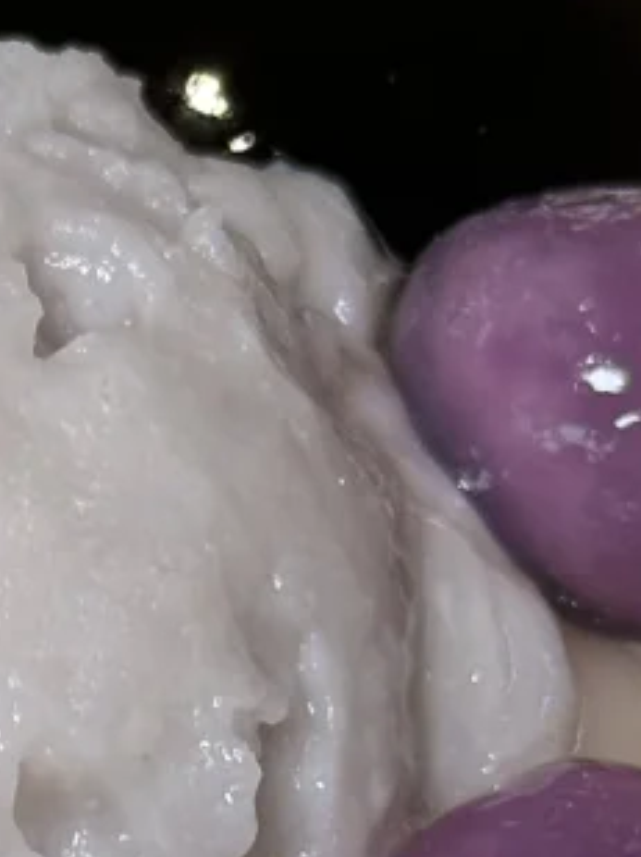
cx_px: -155
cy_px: 918
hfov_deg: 6.6
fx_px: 5542
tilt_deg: -61.1
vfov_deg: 8.8
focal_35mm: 224
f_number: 1.78
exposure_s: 1/100
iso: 64
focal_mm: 6.76
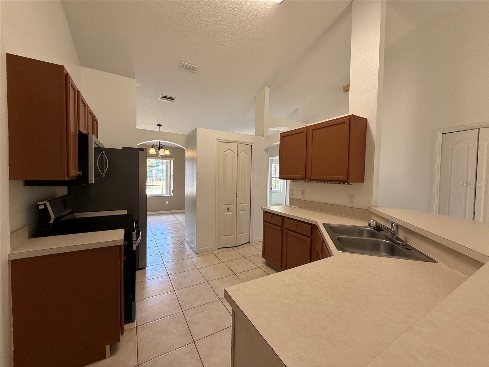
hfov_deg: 102.1
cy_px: 184
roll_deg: -1.2
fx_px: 198
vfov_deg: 85.7
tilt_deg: -2.7
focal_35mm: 14
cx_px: 244
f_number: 2.2
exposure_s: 1/120
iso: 125
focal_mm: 2.22
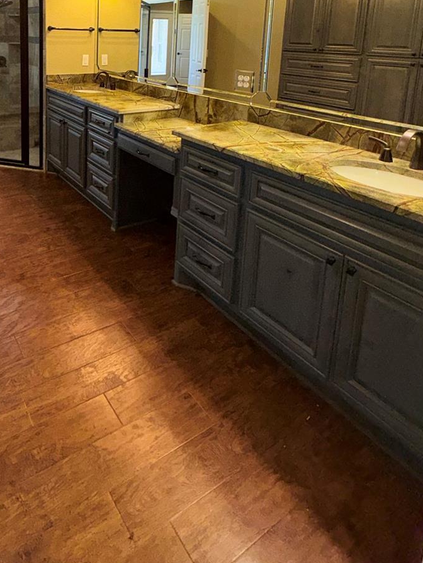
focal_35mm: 24
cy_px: 99
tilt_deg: -9.2
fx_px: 391
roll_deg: -1.2
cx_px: 97
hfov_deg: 53.7
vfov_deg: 64.1
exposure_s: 1/120
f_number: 2.2
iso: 80
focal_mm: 2.22
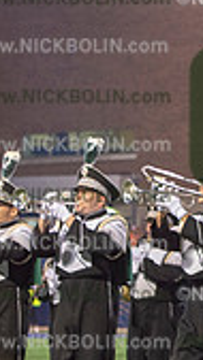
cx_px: 340
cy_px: 145
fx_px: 2403
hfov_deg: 4.8
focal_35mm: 251
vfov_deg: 8.6
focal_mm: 70
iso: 4000
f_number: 2.8
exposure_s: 1/250
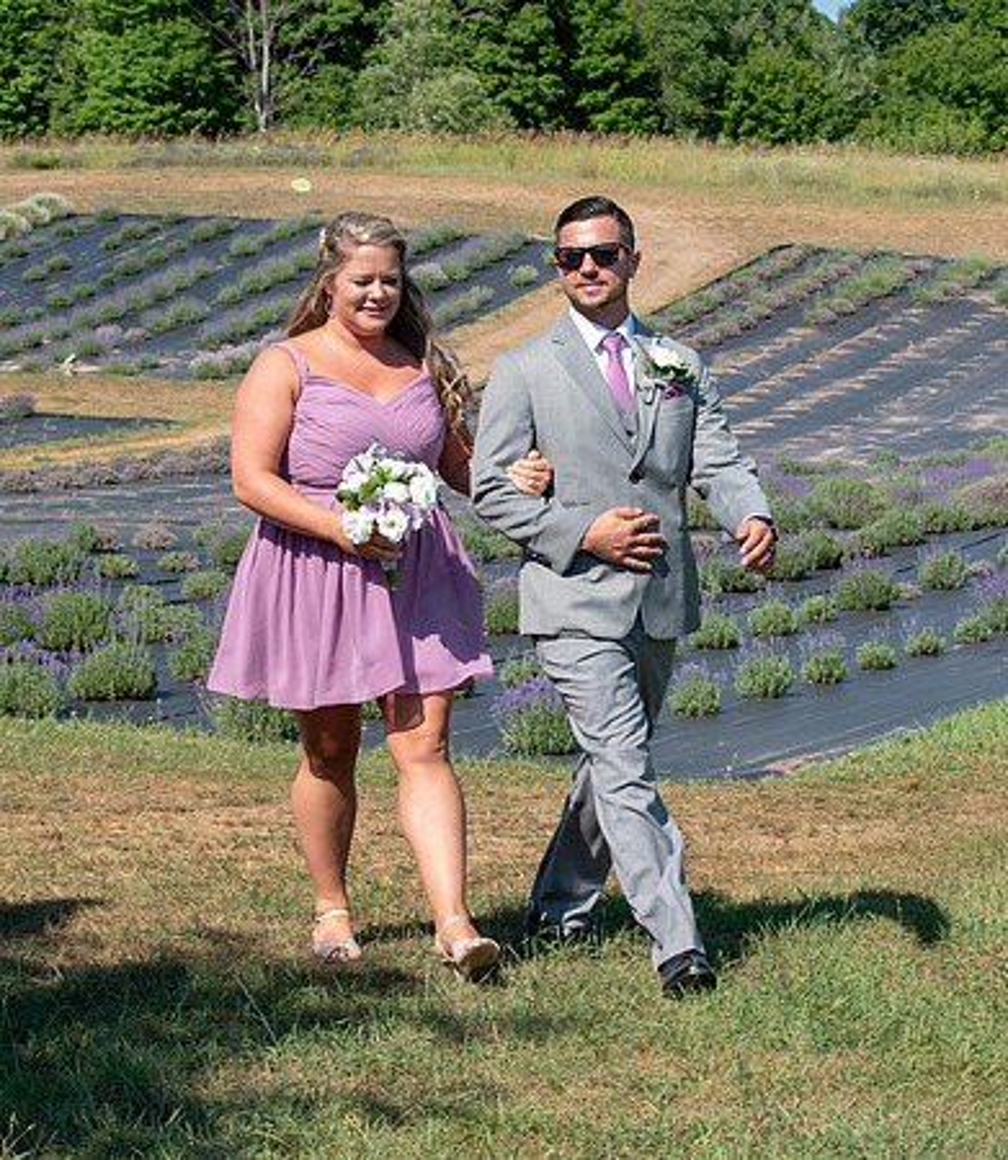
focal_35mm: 98
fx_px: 3480
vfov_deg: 18.9
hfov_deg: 16.4
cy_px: 580
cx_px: 662
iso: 200
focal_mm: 48
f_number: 9
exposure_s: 1/320
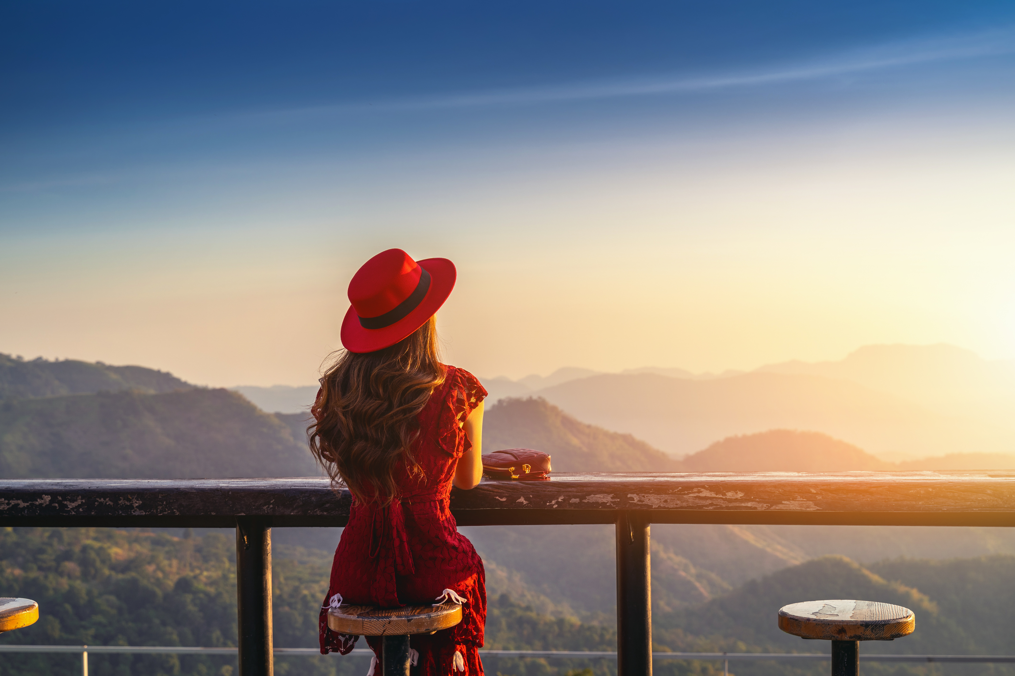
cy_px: 338
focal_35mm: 54
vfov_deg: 25.1
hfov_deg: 36.9
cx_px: 508
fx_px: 1522
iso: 100
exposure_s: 1/200
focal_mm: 54
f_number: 7.1
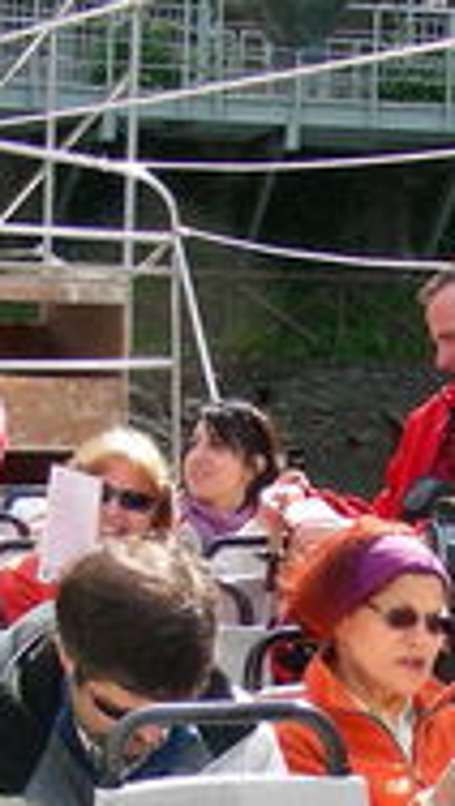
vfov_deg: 19.2
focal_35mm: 110
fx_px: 2355
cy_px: 697
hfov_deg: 10.8
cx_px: 584
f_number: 4
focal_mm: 6.3
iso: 50
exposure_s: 1/163
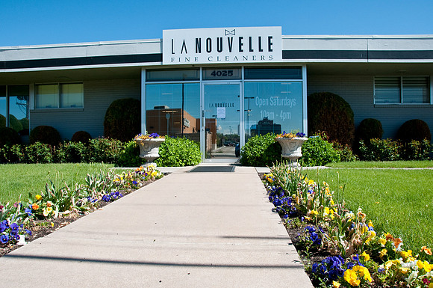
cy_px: 144
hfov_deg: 67.5
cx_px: 216
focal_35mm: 27
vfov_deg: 47.8
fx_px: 324
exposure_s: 1/250
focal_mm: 18
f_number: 11
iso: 200
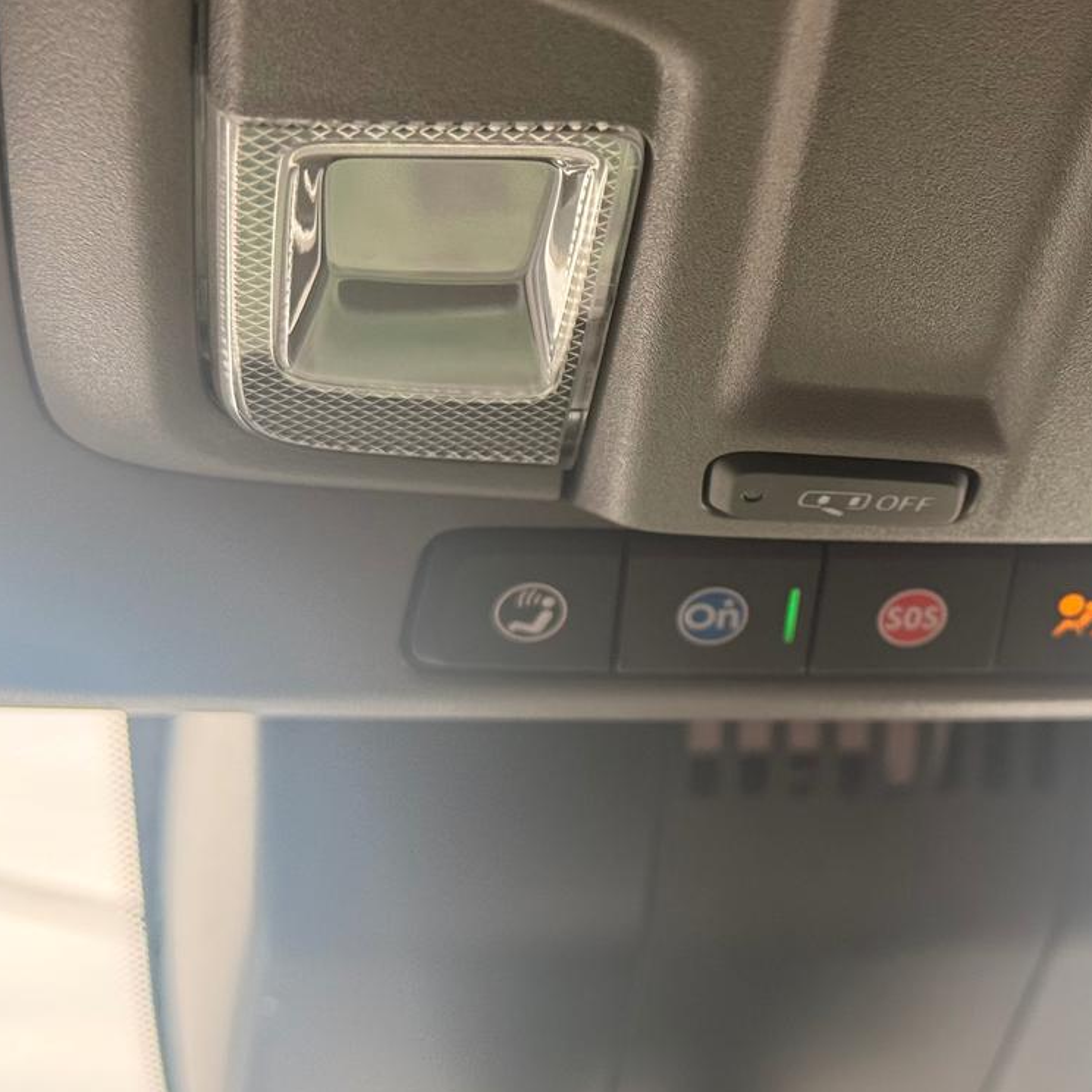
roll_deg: +3.0
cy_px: 489
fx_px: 2605
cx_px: 807
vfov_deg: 23.7
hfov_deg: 23.5
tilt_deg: +20.8
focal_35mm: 73
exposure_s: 1/337
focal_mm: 6.76
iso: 100
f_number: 1.78
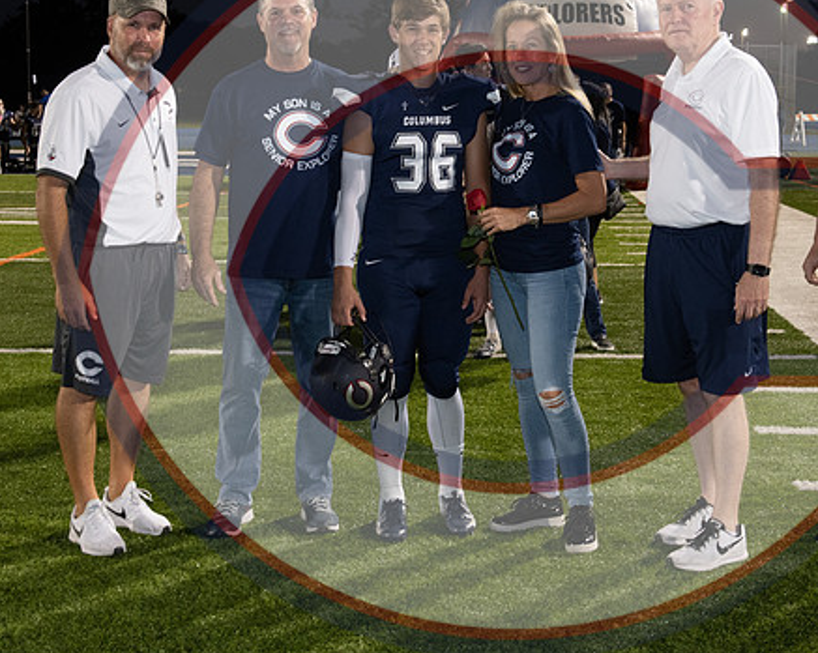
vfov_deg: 24.9
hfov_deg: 30.9
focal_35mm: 61
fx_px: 1476
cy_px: 271
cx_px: 473
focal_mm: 42
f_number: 7.1
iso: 1400
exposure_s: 1/60
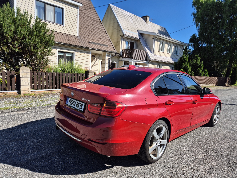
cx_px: 118
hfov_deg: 73.9
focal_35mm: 23
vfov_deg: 58.9
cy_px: 89
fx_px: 157
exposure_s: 1/1560
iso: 25
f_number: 1.8
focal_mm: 5.4
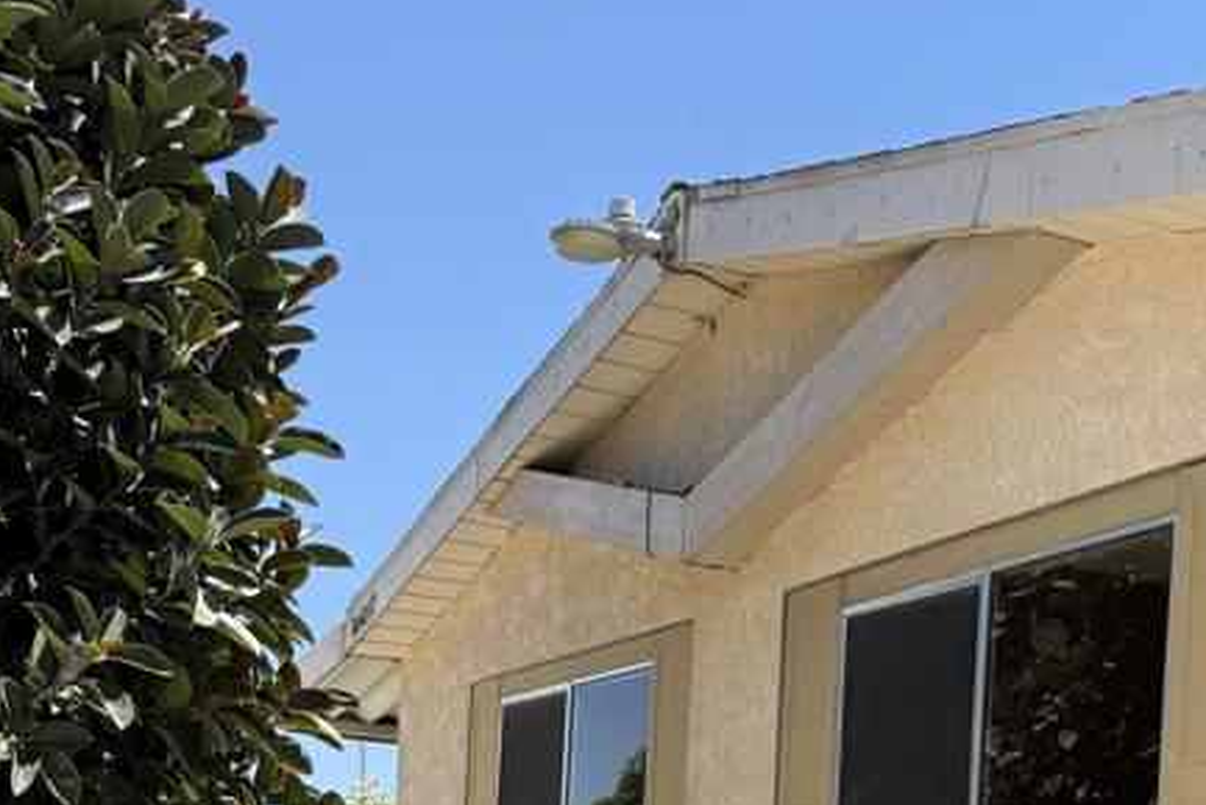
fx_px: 1977
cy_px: 953
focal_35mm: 59
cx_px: 902
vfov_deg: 21.5
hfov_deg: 33.3
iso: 80
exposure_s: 1/2525
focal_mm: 6.76
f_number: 1.78
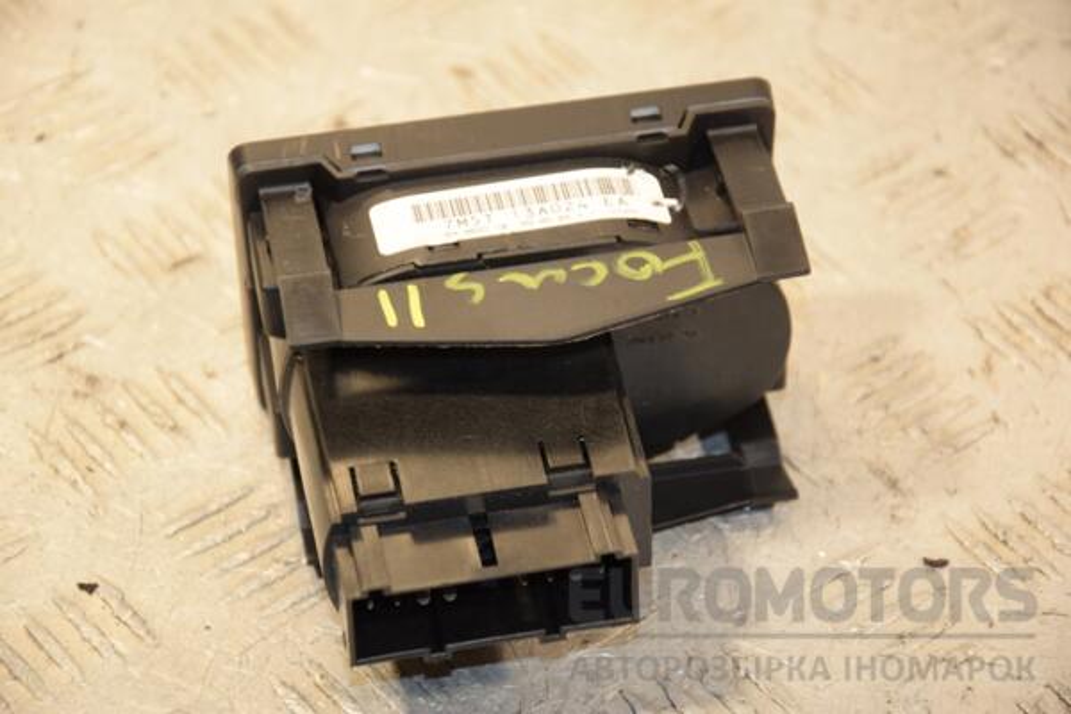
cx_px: 536
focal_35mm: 147
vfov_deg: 9.3
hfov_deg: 14.0
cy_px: 357
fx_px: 4373
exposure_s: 1/160
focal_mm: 98
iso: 800
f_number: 5.6
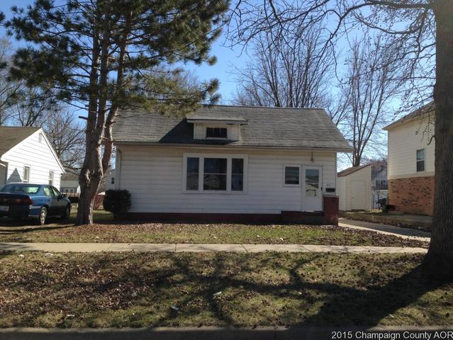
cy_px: 170
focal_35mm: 33
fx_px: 432
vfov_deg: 43.0
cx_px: 226
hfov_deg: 55.3
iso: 50
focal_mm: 4.12
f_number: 2.4
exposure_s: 1/1085
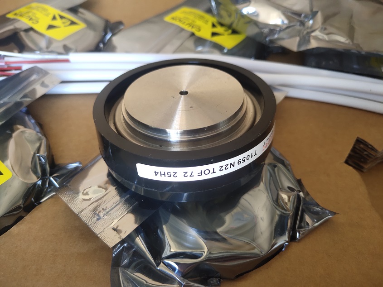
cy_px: 144
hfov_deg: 61.7
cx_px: 192
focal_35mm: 29
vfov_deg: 48.2
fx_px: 321
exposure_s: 1/50
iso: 171
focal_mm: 4.27
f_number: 1.8
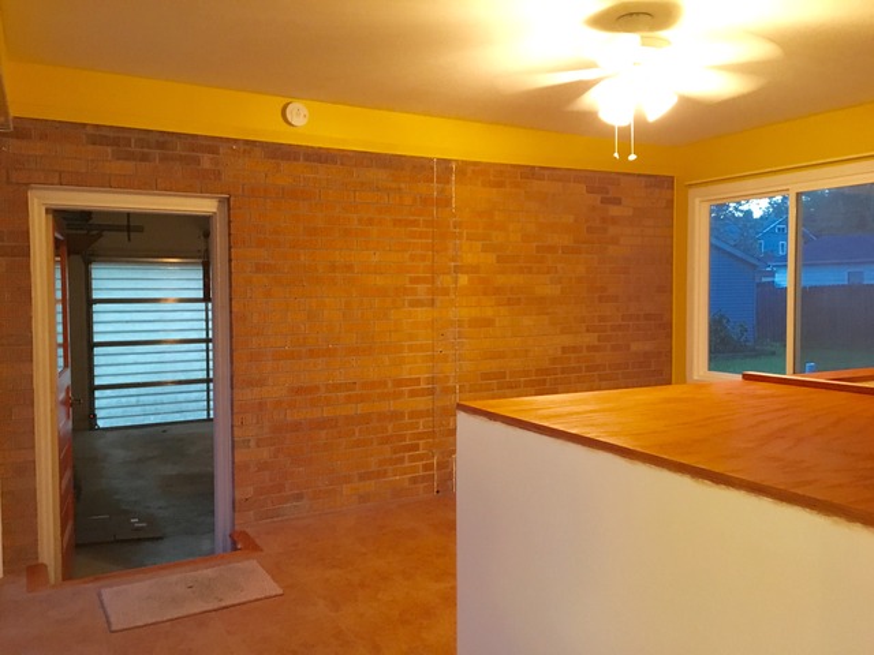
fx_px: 732
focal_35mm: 29
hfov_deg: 61.7
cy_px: 328
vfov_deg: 48.2
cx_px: 437
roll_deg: +0.1
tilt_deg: -1.2
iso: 250
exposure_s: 1/15
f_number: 2.2
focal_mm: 4.15
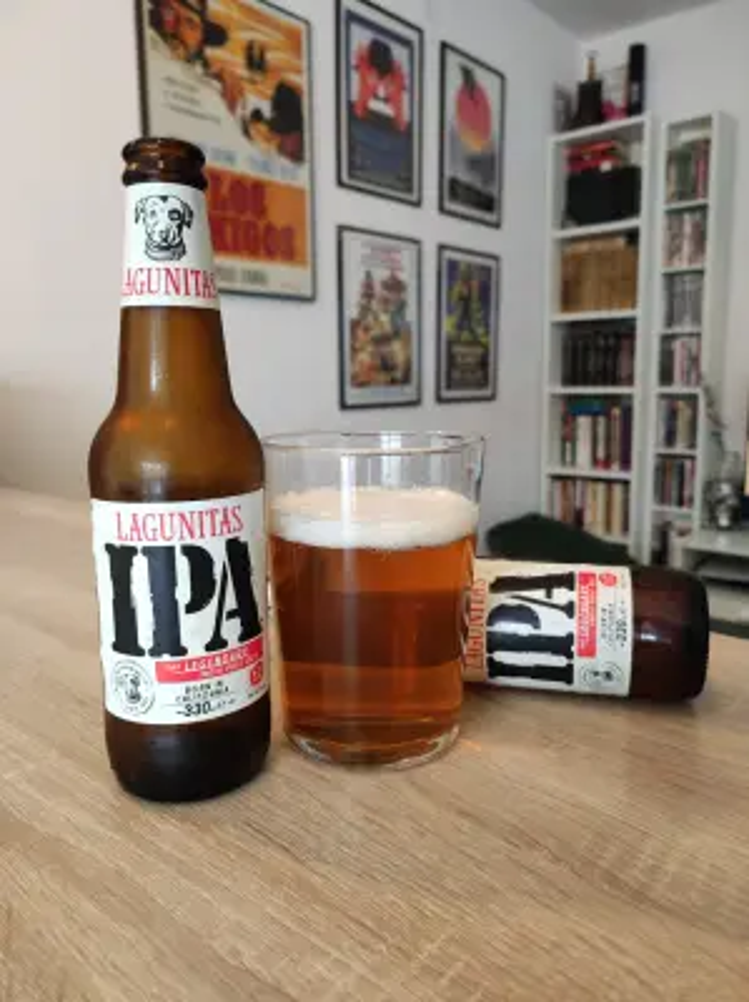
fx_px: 723
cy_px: 501
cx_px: 374
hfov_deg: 54.8
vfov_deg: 69.5
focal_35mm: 25
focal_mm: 4.7
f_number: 1.79
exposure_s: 1/33
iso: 868
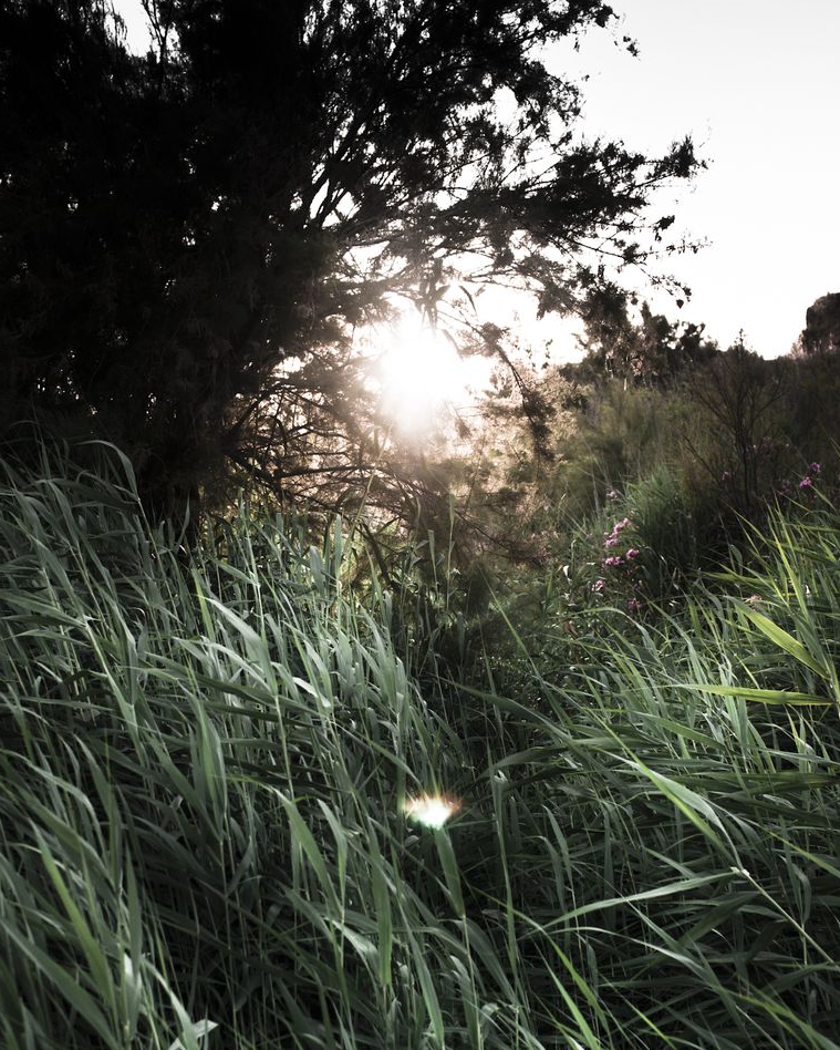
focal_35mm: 50
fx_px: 1553
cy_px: 616
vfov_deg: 37.2
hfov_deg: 30.3
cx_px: 427
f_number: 3.2
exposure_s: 1/80
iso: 200
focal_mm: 28
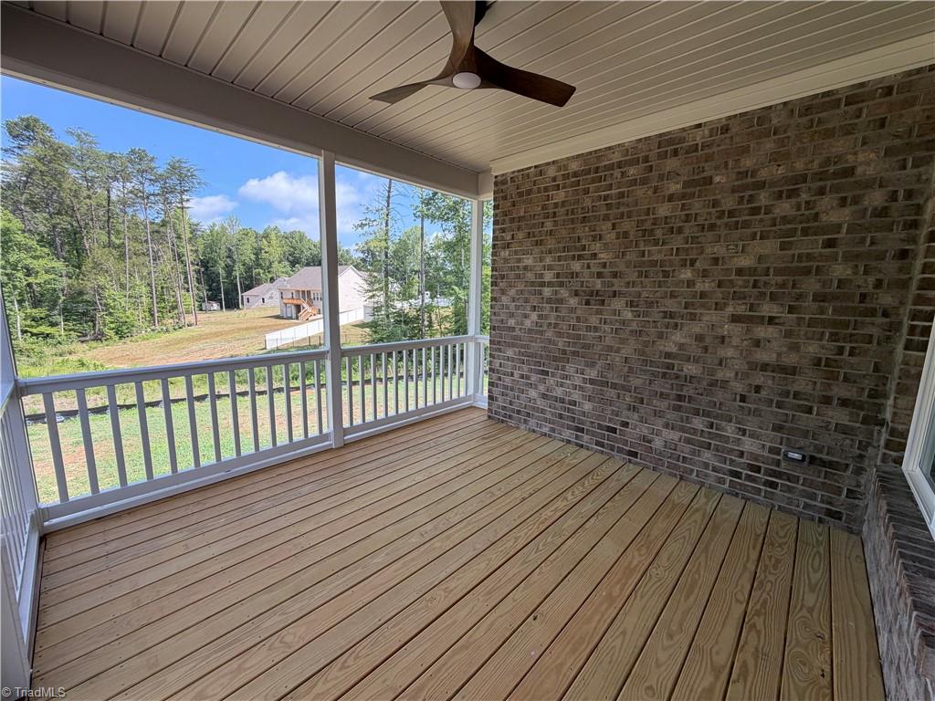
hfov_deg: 102.1
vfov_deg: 85.7
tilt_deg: -8.9
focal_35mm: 14
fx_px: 378
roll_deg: -0.6
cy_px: 350
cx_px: 468
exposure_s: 1/219
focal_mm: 2.22
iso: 40
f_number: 2.2
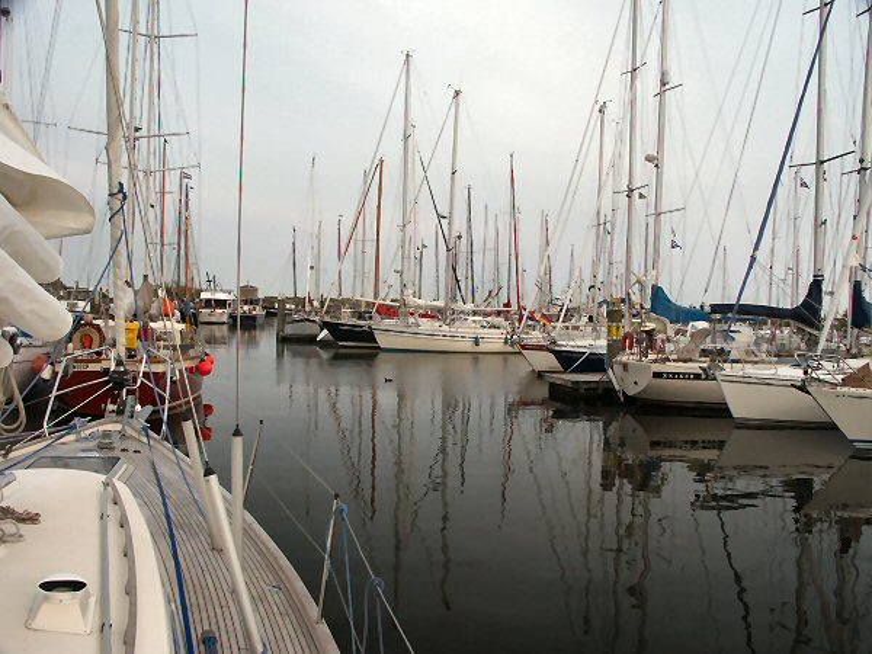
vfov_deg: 49.7
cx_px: 436
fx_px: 705
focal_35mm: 28
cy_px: 327
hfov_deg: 63.4
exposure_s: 1/180
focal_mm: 7.21
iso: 100
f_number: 4.5
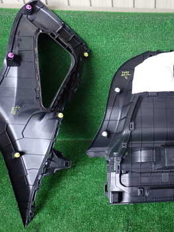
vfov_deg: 43.8
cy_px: 111
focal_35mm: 43
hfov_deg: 32.0
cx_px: 156
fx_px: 288
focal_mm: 4.5
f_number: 2
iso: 200
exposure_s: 1/125
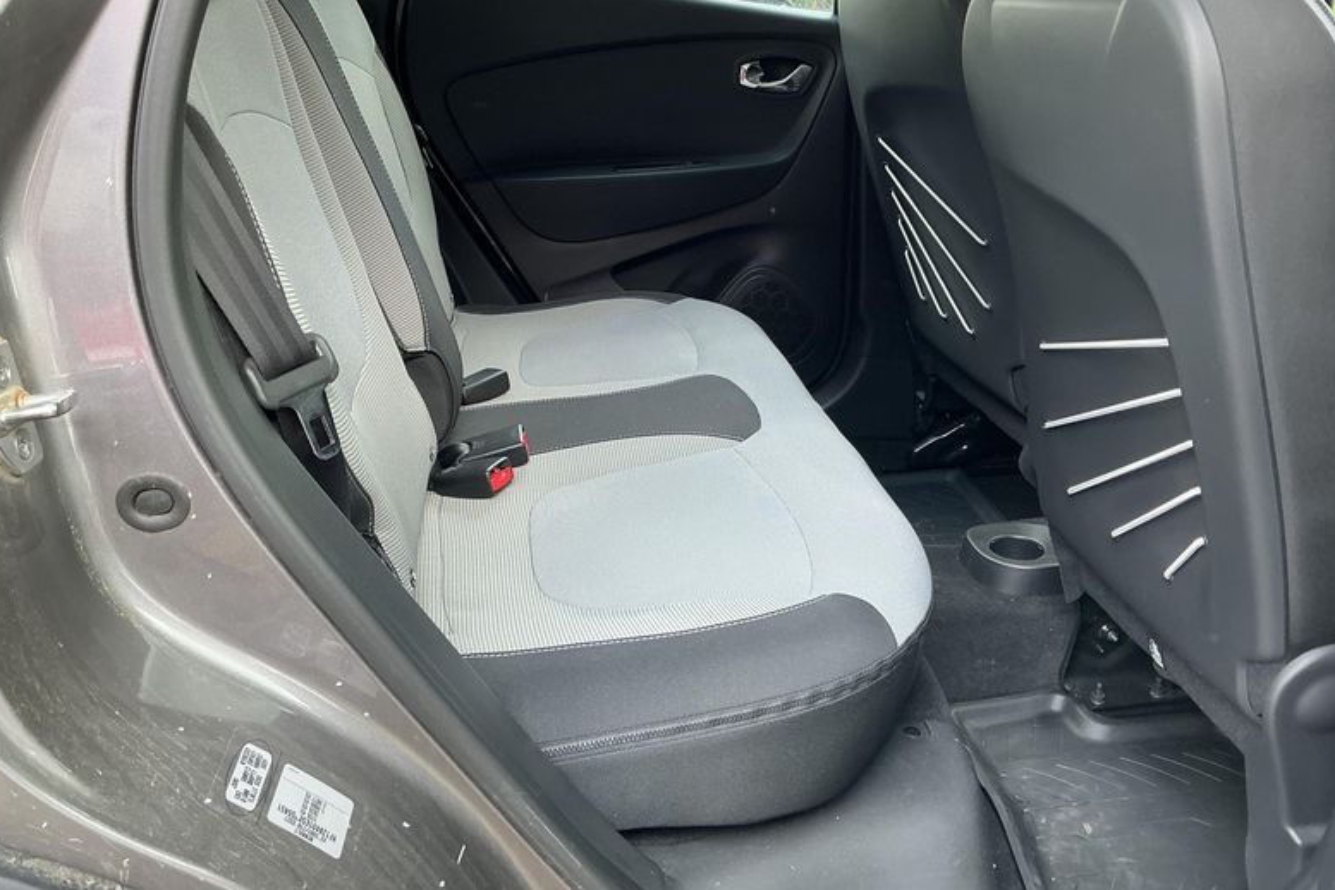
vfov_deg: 43.6
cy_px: 404
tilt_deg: -17.1
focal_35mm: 30
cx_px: 665
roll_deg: -3.8
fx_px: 1112
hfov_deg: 61.9
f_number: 1.8
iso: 64
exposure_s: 1/122
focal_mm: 3
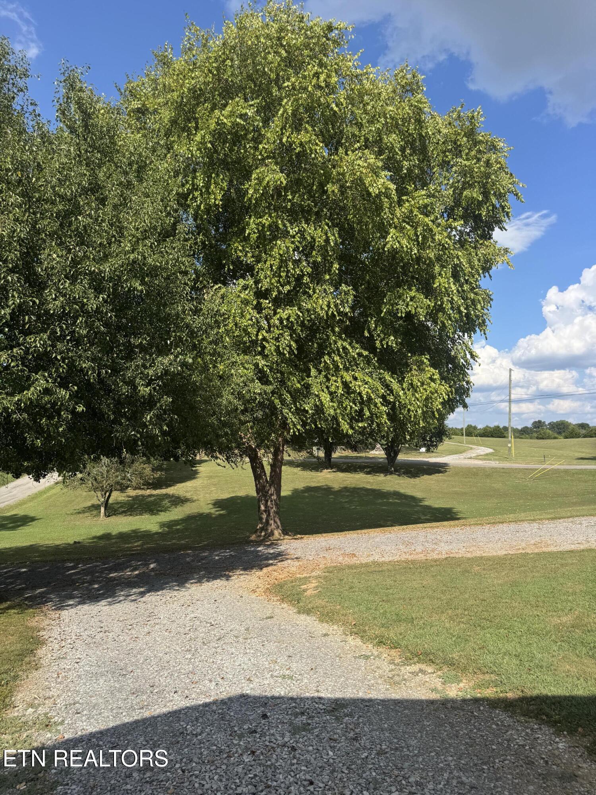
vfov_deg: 71.6
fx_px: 551
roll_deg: +0.9
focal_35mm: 24
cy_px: 398
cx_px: 298
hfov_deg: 56.8
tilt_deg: +4.2
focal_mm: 6.76
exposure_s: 1/3413
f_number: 1.78
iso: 80
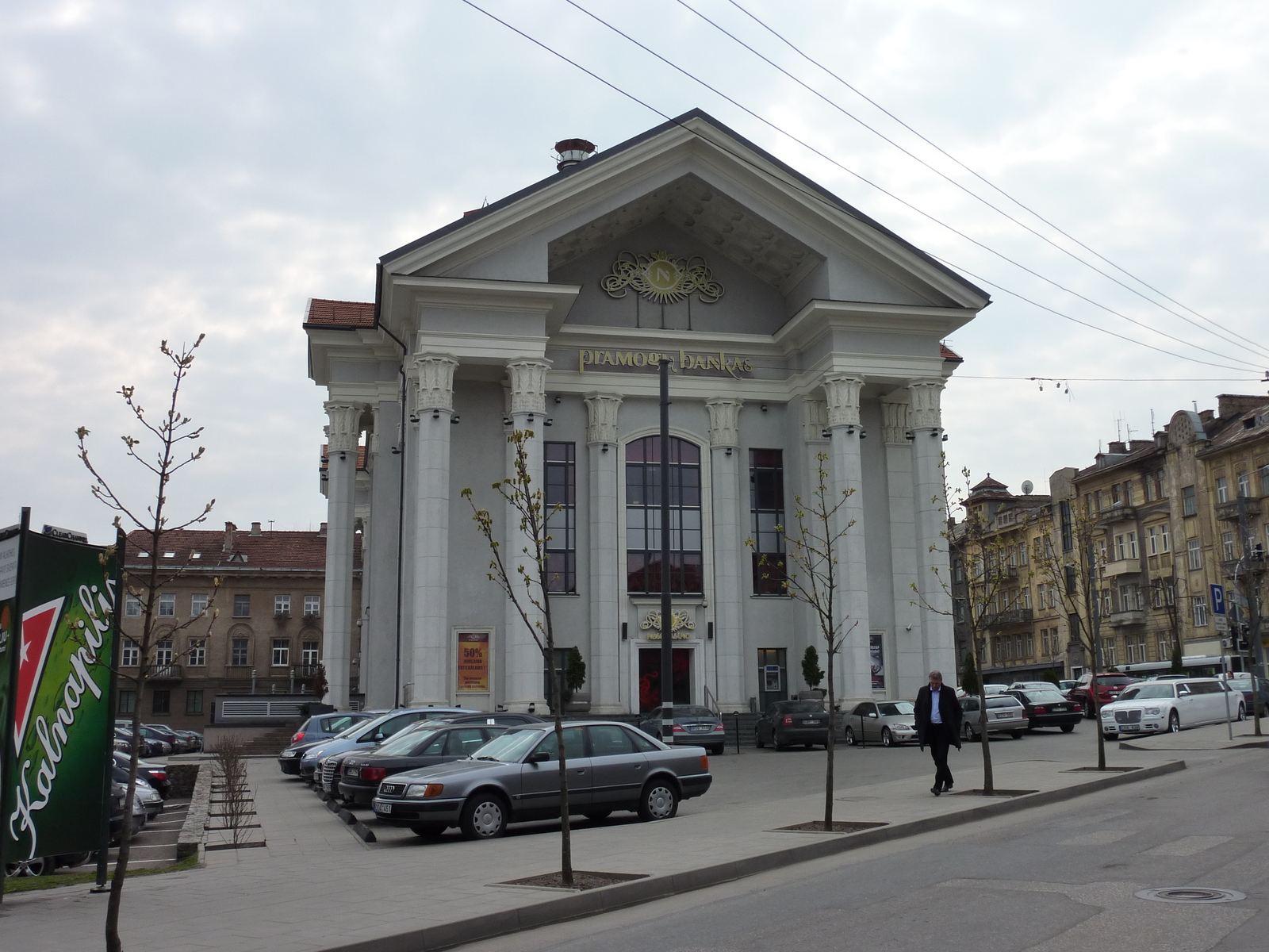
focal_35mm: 35
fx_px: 1283
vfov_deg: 40.7
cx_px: 634
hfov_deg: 52.6
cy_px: 476
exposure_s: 1/500
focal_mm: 5.7
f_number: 5
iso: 125
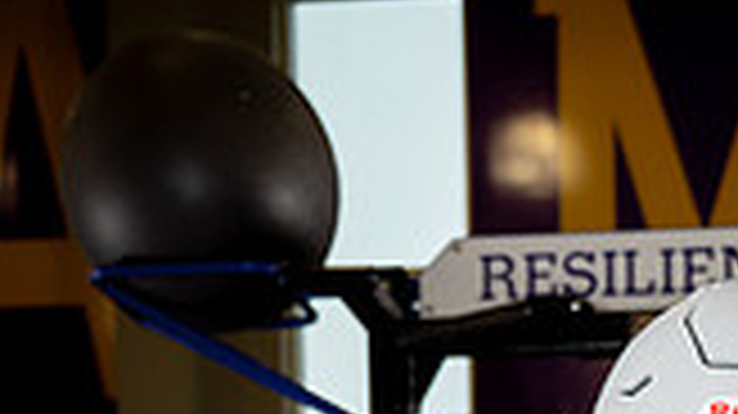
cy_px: 986
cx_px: 652
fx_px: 1740
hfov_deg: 23.4
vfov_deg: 11.3
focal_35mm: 89
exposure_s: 1/250
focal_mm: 31
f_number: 4
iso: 640
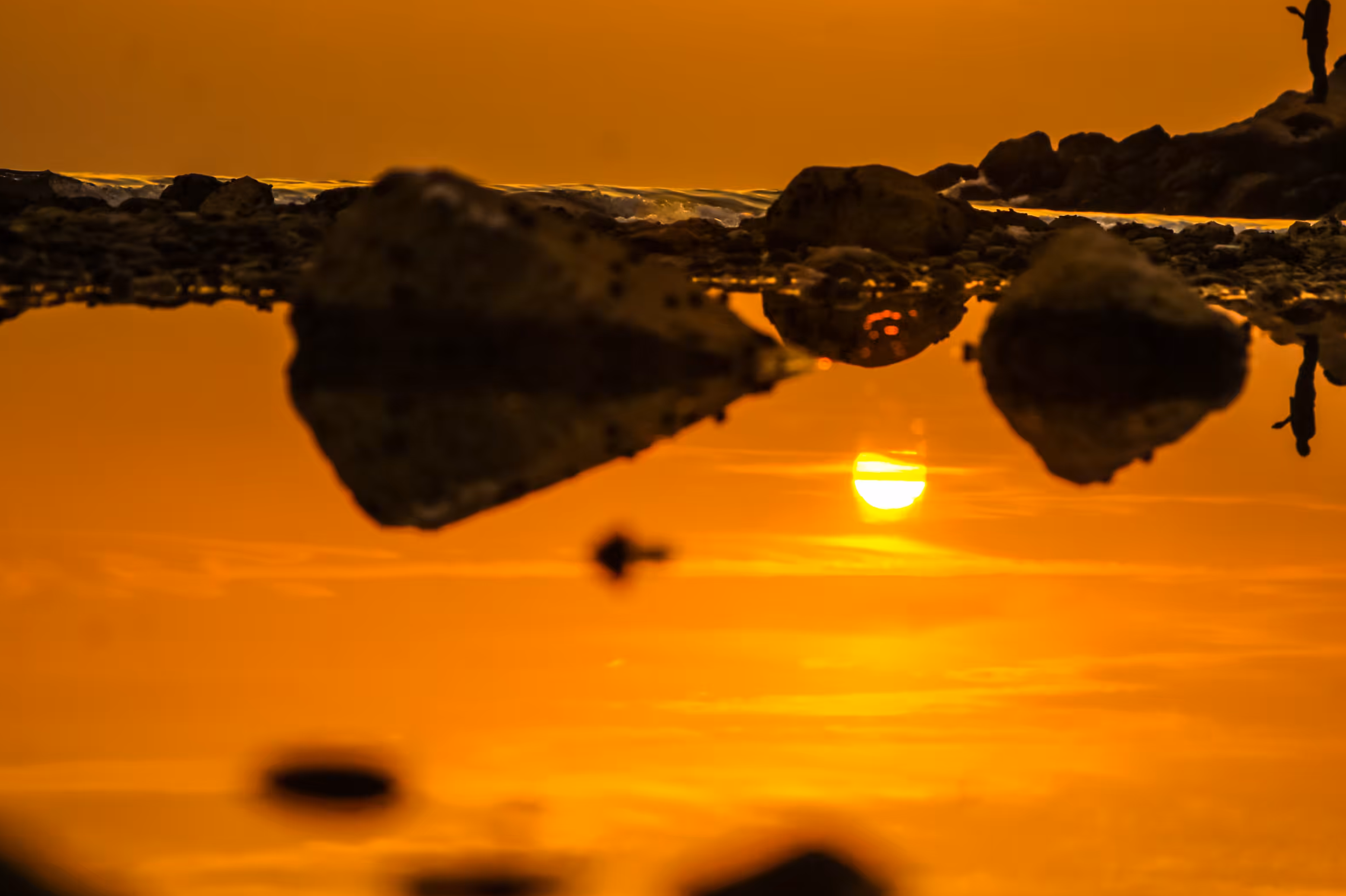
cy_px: 306
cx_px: 821
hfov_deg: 10.3
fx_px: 7436
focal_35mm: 199
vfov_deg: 6.9
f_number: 9
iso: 200
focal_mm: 90
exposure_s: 1/200
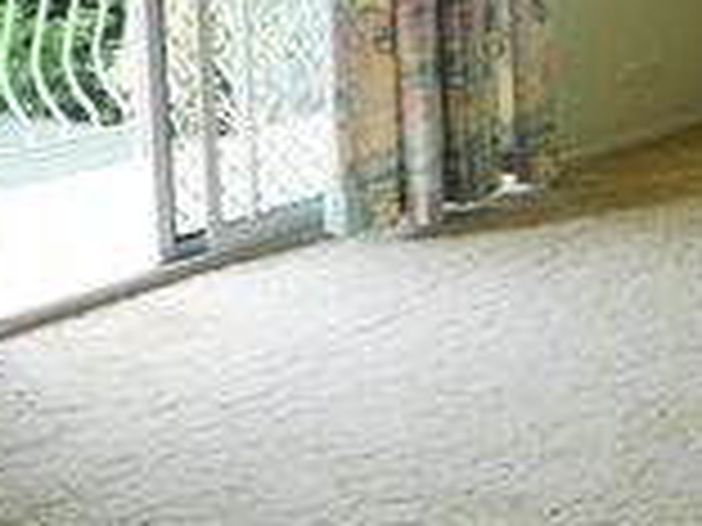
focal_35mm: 81
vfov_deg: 17.6
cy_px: -61
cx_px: 738
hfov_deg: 22.9
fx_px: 1643
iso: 100
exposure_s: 1/100
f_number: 3.3
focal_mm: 4.6
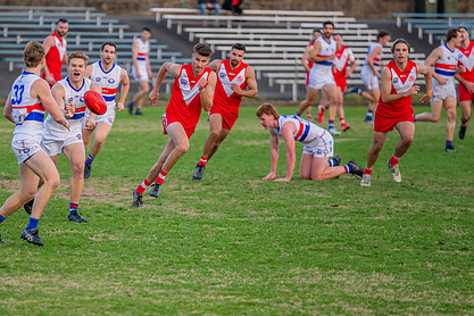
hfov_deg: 5.6
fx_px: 4805
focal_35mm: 365
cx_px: 142
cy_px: 175
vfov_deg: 3.8
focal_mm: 200
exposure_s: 1/1600
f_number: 2.8
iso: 1400
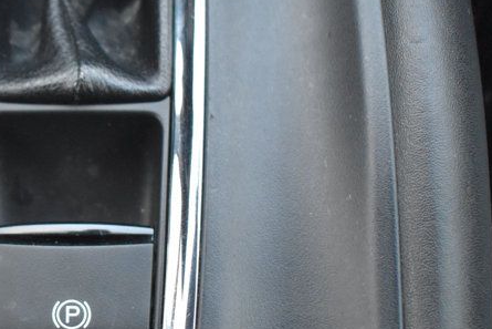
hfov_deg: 21.4
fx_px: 1273
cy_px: 243
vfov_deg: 14.6
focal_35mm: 93
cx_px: 62
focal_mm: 27
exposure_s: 1/60
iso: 3200
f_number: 4
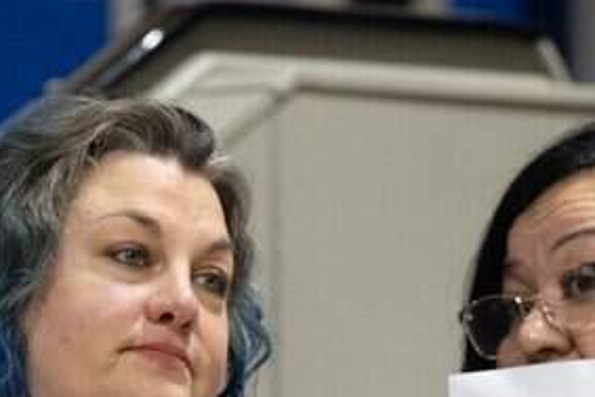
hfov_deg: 2.4
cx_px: 412
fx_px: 14006
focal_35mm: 847
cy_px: 552
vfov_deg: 1.6
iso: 1250
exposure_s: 1/160
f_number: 2.8
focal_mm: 200
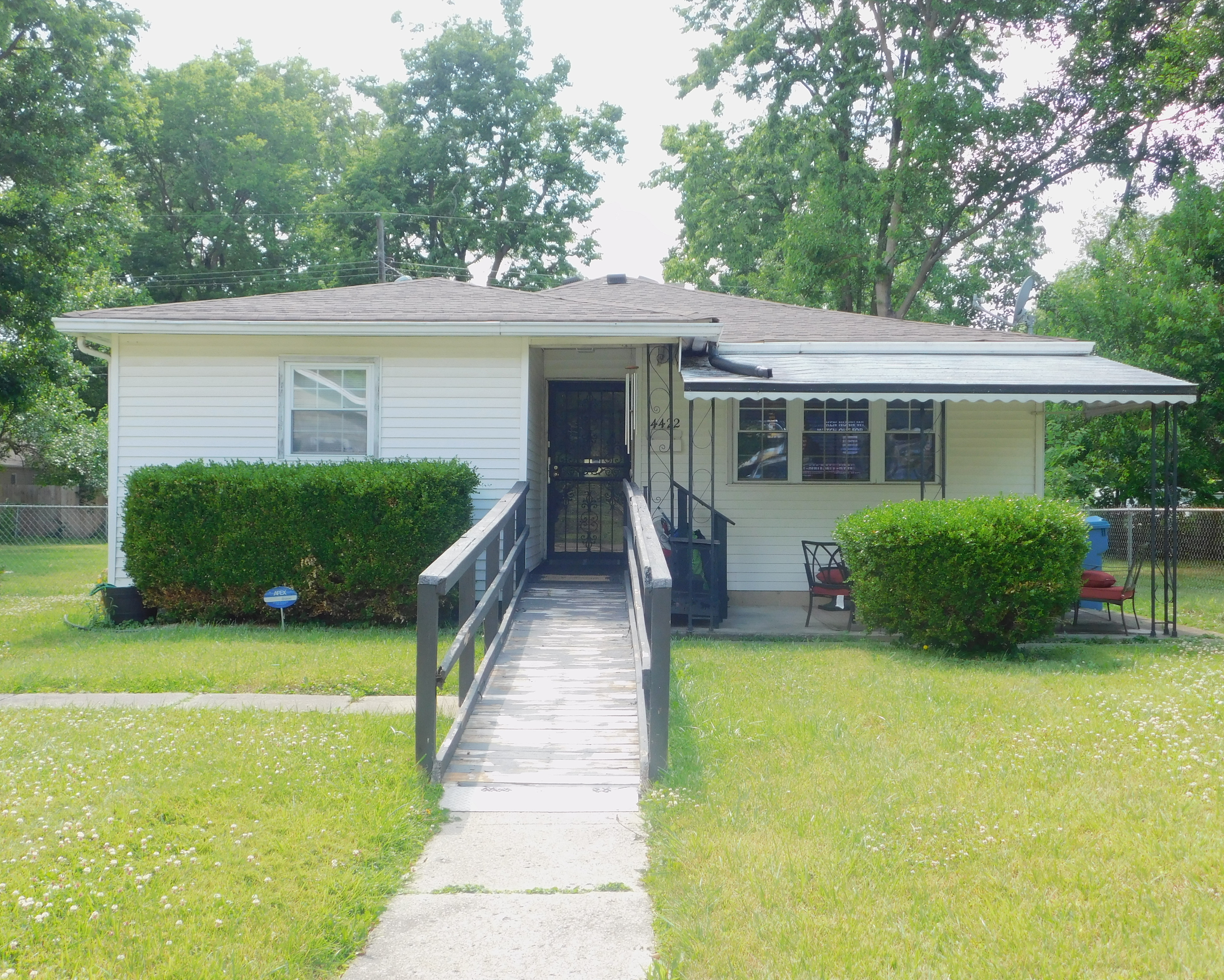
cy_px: 488
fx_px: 1377
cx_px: 605
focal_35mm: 38
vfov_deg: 39.2
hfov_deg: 47.9
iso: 125
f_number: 3.5
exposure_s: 1/320
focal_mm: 6.3
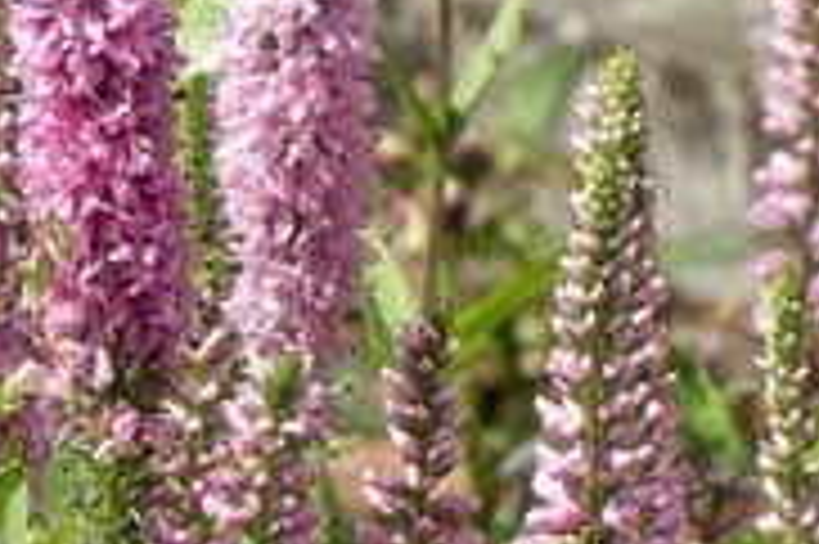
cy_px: 1493
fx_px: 16456
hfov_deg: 2.9
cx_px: 434
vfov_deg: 1.9
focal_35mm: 724
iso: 400
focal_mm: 70
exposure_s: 1/500
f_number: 11
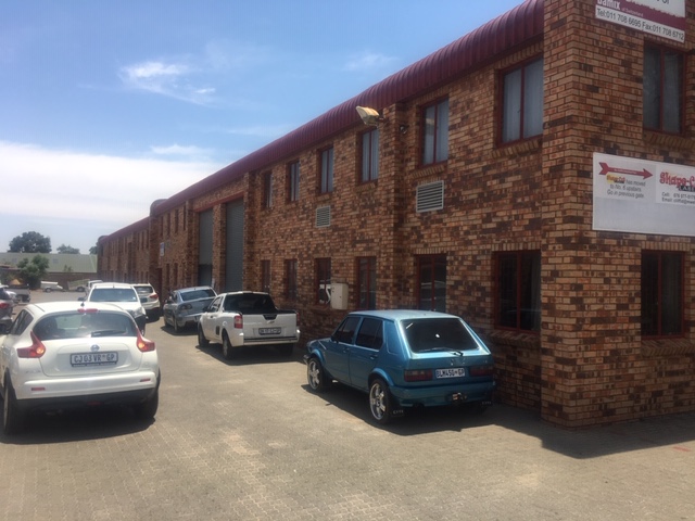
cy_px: 260
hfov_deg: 61.7
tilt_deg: +1.4
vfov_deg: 48.2
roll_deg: -0.5
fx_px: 582
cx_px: 348
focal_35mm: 29
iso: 25
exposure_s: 1/1538
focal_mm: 4.15
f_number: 2.2
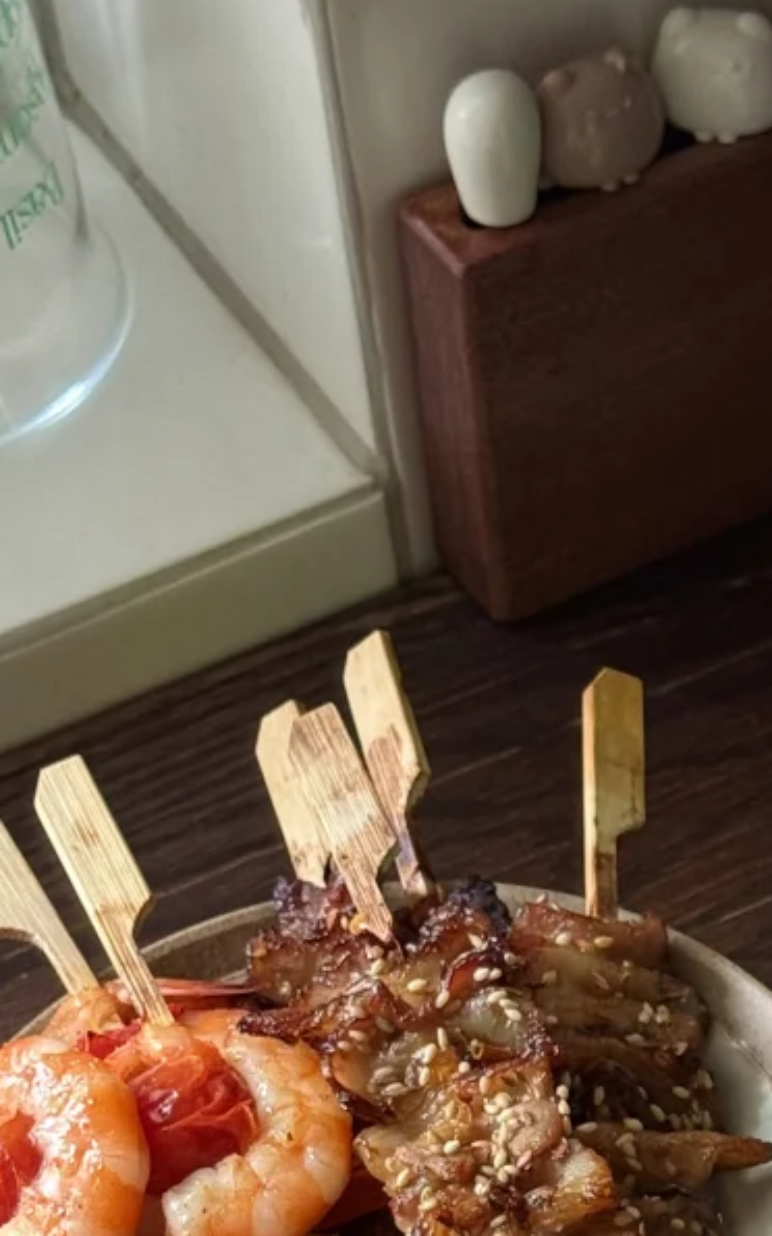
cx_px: 938
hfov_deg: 10.5
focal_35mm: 123
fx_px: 4145
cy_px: 1205
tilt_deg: -49.7
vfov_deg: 16.7
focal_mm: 6.76
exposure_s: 1/60
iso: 200
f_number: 1.78
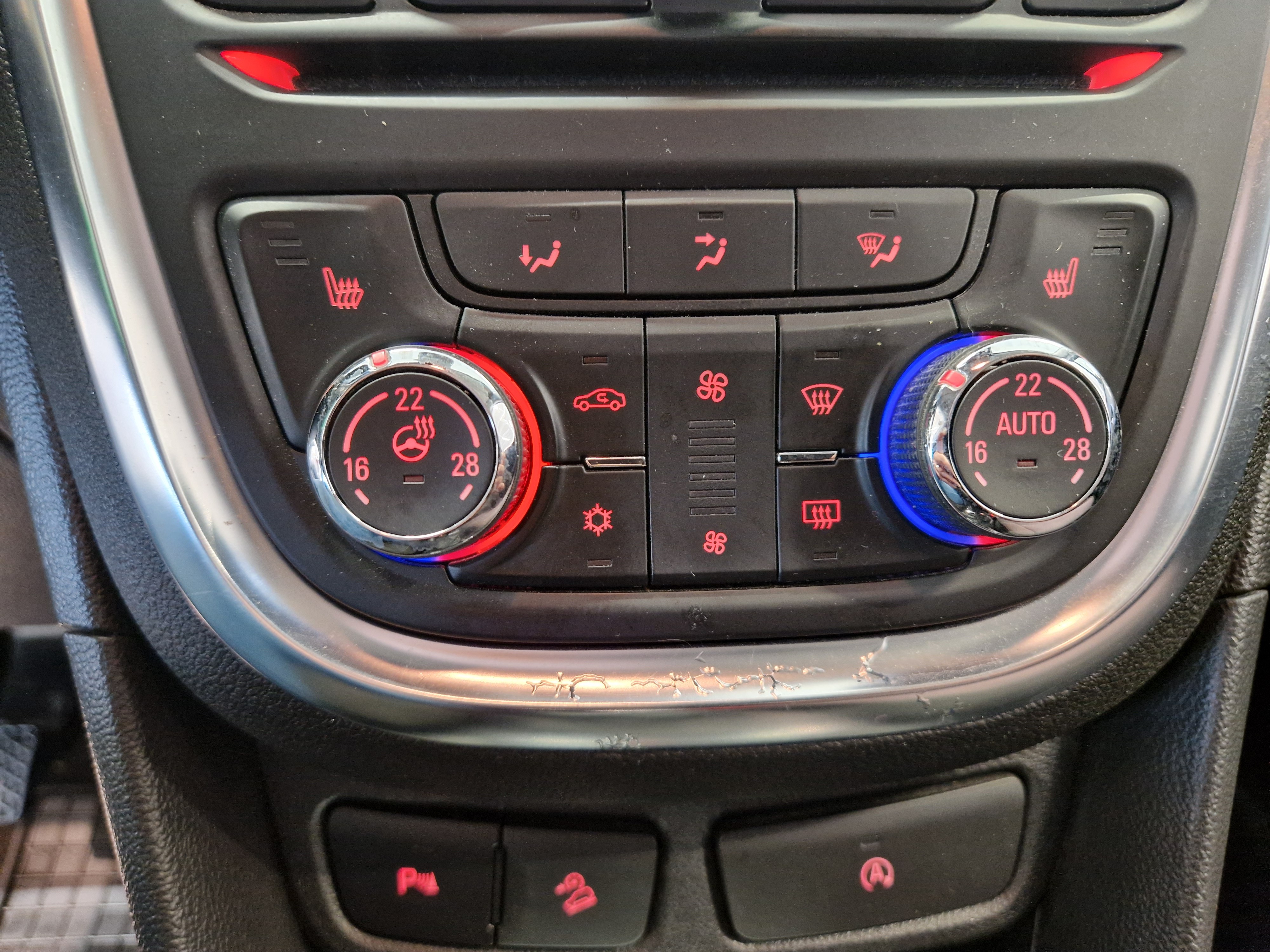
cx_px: 635
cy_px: 476
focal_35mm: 23
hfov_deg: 73.9
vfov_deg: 58.9
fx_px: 844
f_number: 1.8
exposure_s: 1/50
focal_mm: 5.4
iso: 640
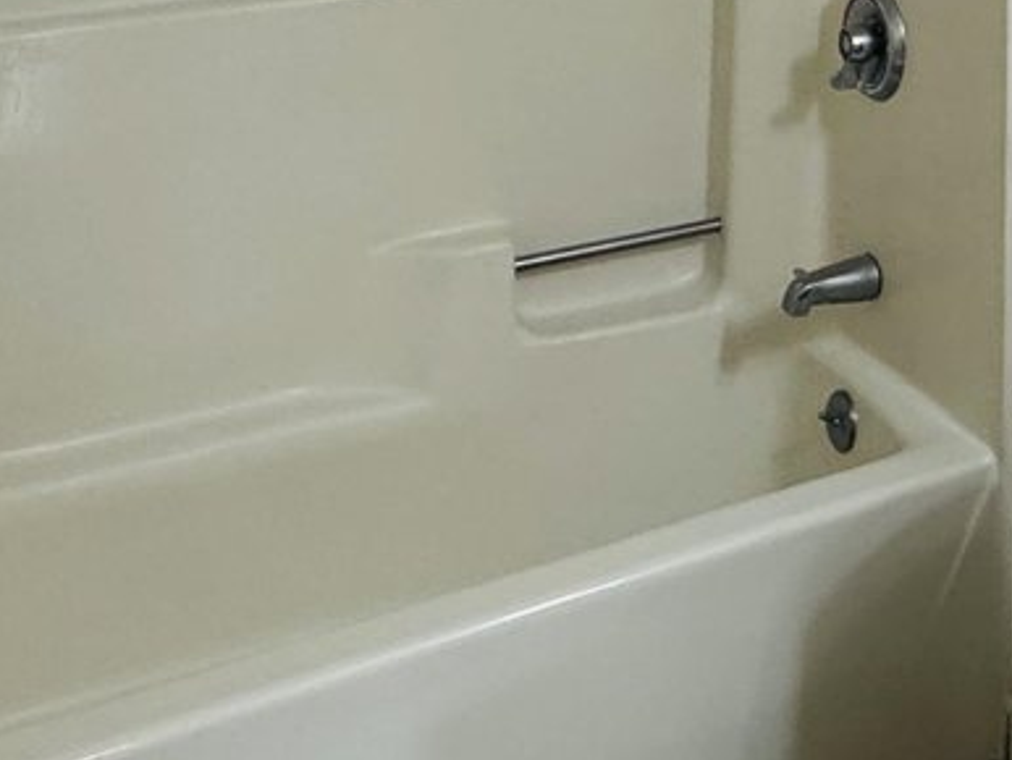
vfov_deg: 21.2
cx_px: 1028
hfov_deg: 30.7
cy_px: -390
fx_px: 1697
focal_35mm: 58
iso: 250
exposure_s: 1/120
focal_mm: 2.22
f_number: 2.2
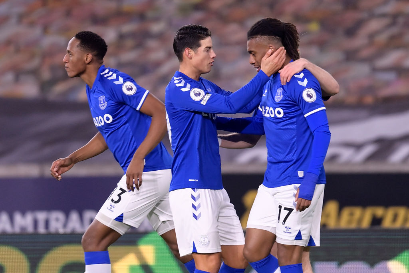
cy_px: 136
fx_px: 4545
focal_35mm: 400
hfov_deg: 5.2
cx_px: 204
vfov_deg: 3.4
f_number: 2.8
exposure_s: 1/1250
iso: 2500
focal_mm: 400
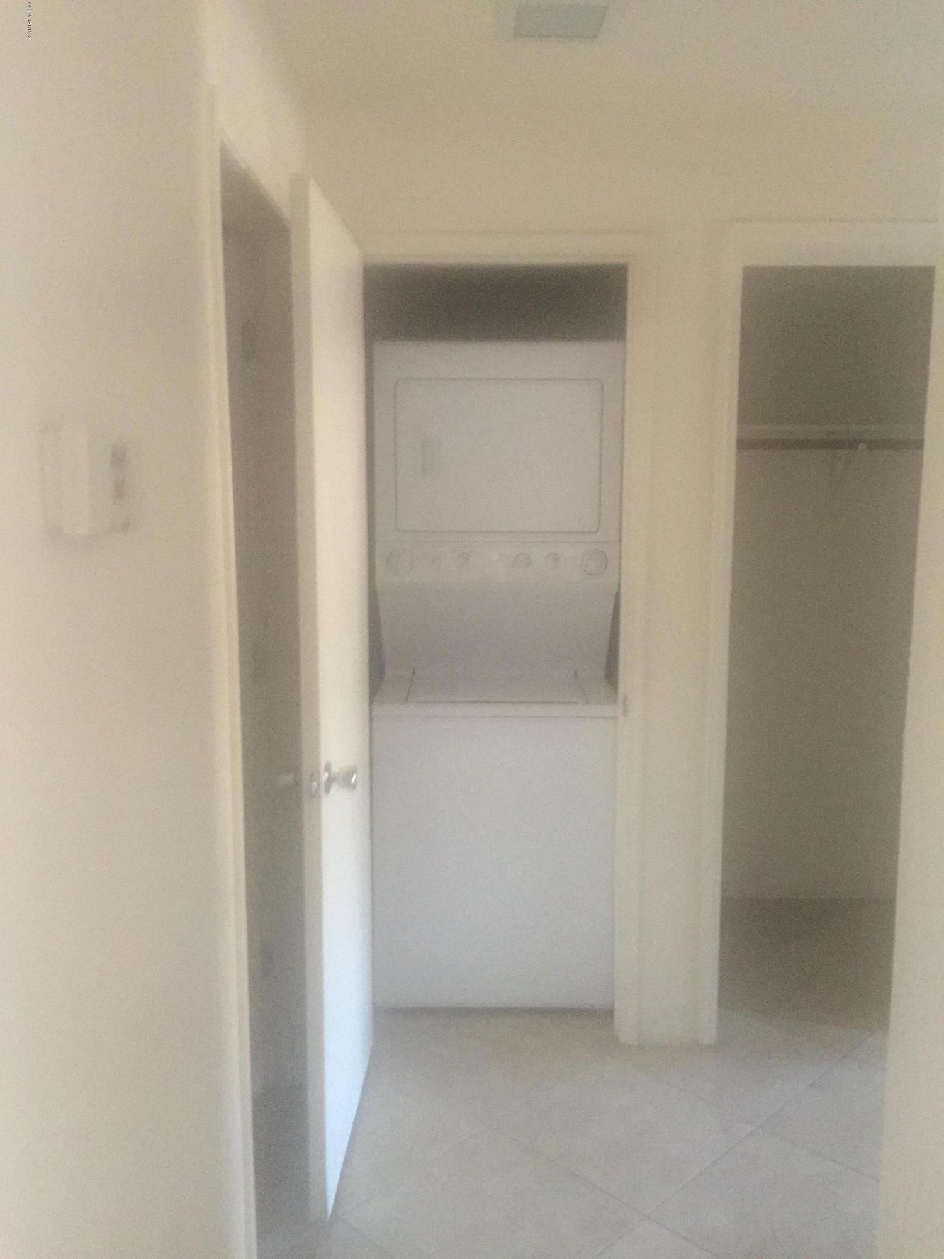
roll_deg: -0.1
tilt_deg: -9.1
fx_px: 1054
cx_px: 472
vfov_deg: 61.7
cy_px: 630
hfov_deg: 48.2
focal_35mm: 29
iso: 320
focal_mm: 4.15
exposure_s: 1/15
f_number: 2.2
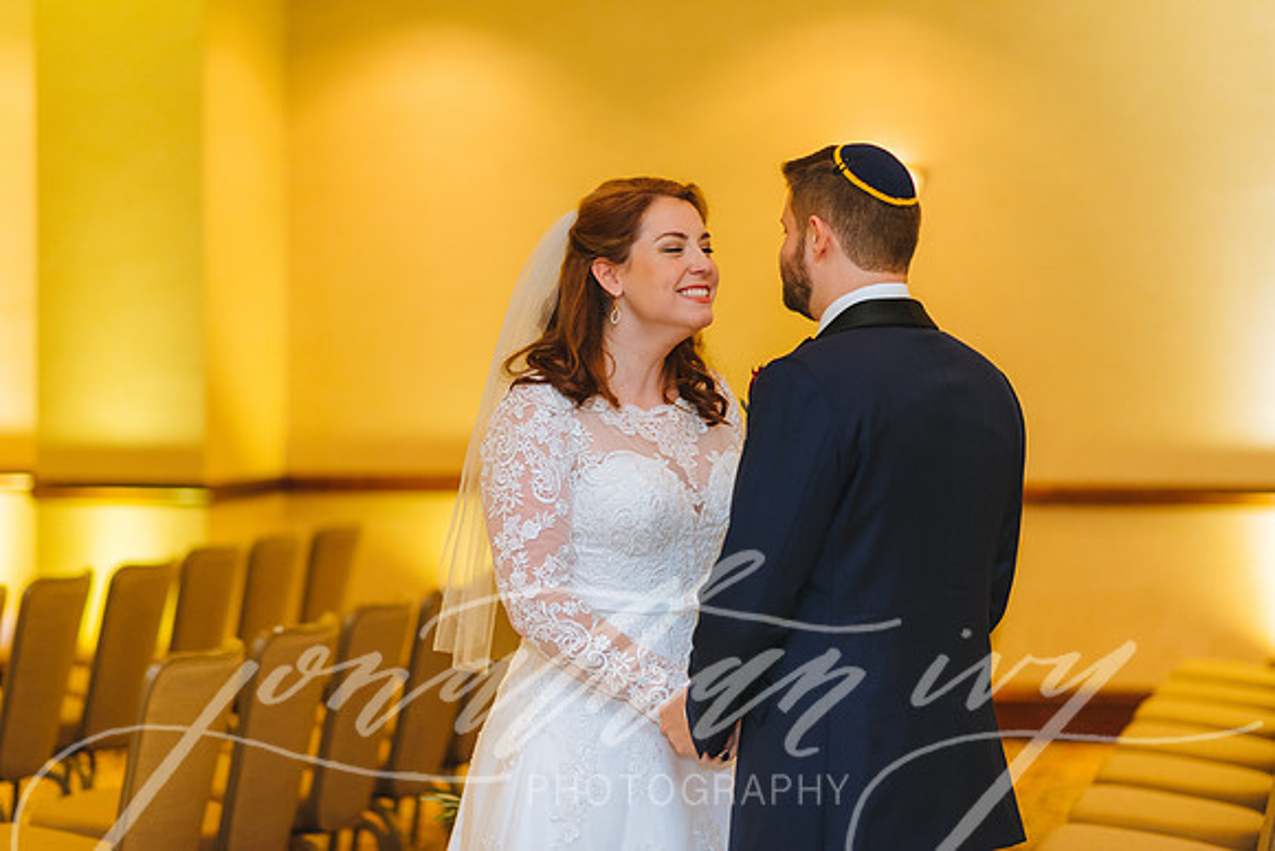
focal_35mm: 85
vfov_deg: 16.1
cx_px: 638
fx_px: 3012
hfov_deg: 23.9
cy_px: 426
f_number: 2.2
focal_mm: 85
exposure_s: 1/160
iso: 1600
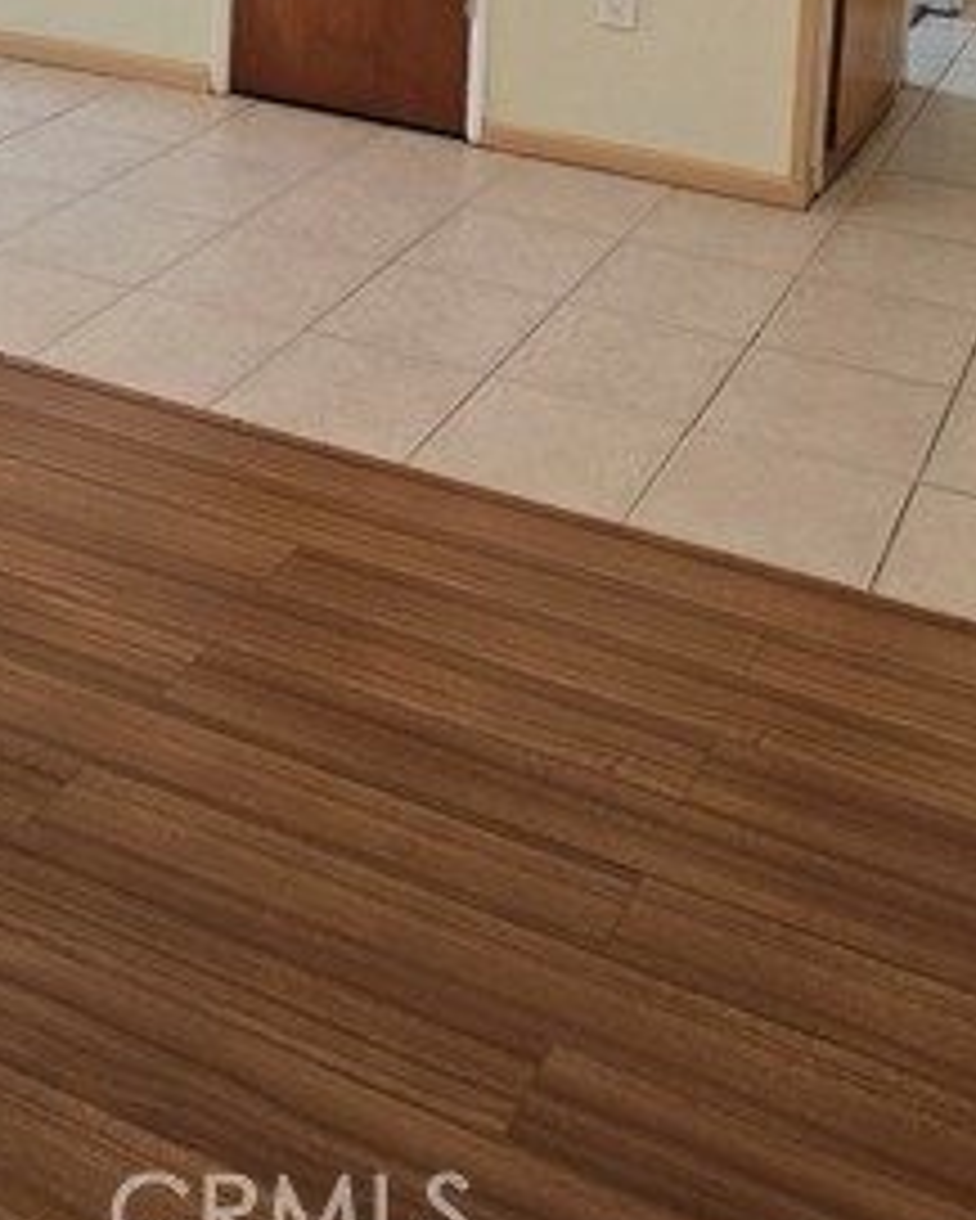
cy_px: -162
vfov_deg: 31.0
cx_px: 333
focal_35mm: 53
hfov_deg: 28.5
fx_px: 1913
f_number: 1.7
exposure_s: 1/120
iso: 200
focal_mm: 6.3
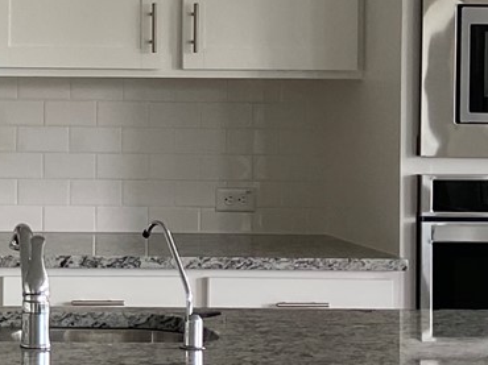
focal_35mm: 144
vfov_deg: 10.3
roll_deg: -0.7
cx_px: -226
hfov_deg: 13.0
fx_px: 2029
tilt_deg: -0.7
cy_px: 80
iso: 64
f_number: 1.8
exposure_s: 1/60
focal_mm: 4.25
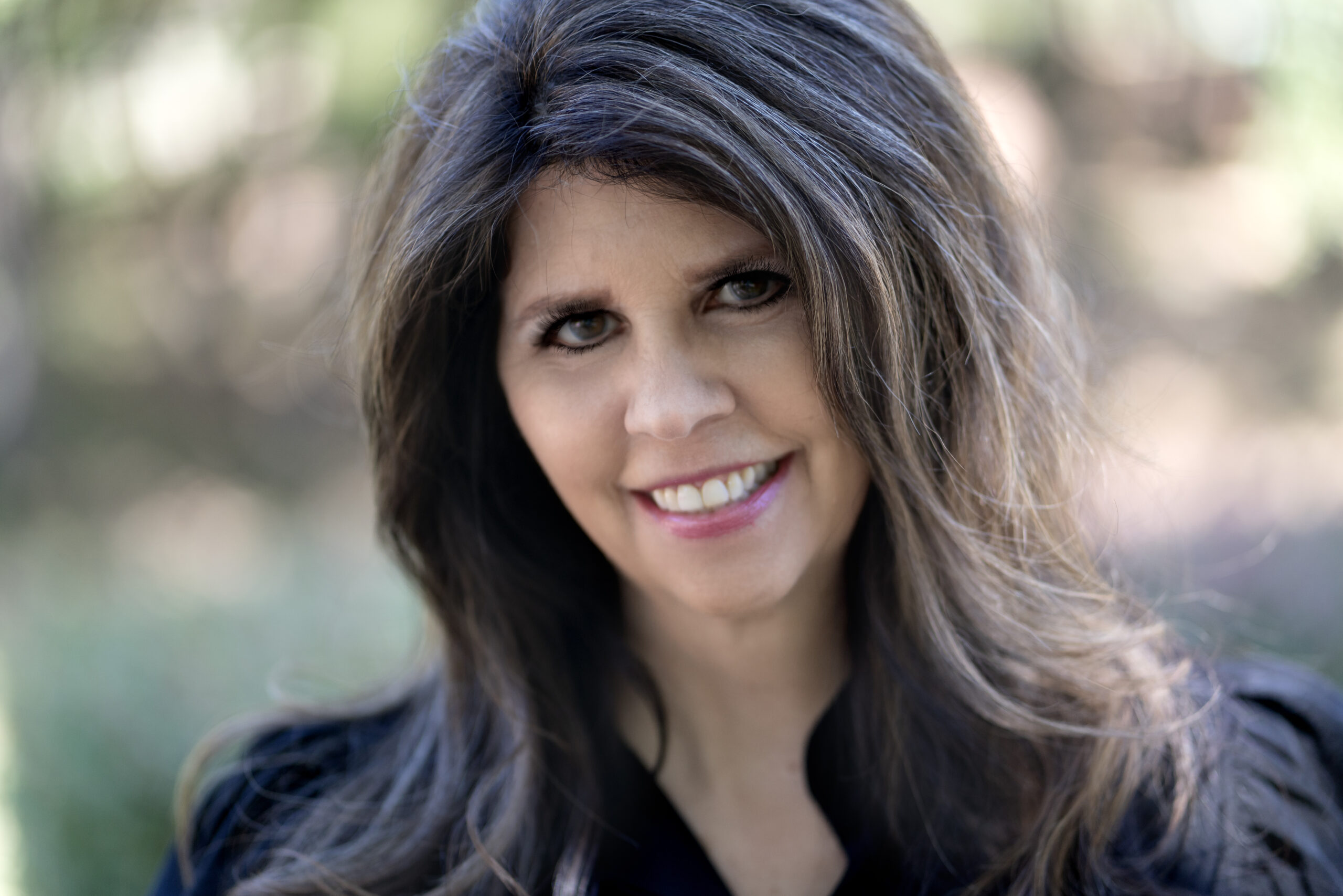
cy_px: 448
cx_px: 672
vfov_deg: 16.1
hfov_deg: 23.9
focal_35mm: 85
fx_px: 3171
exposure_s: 1/1000
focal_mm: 85
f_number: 1.8
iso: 500
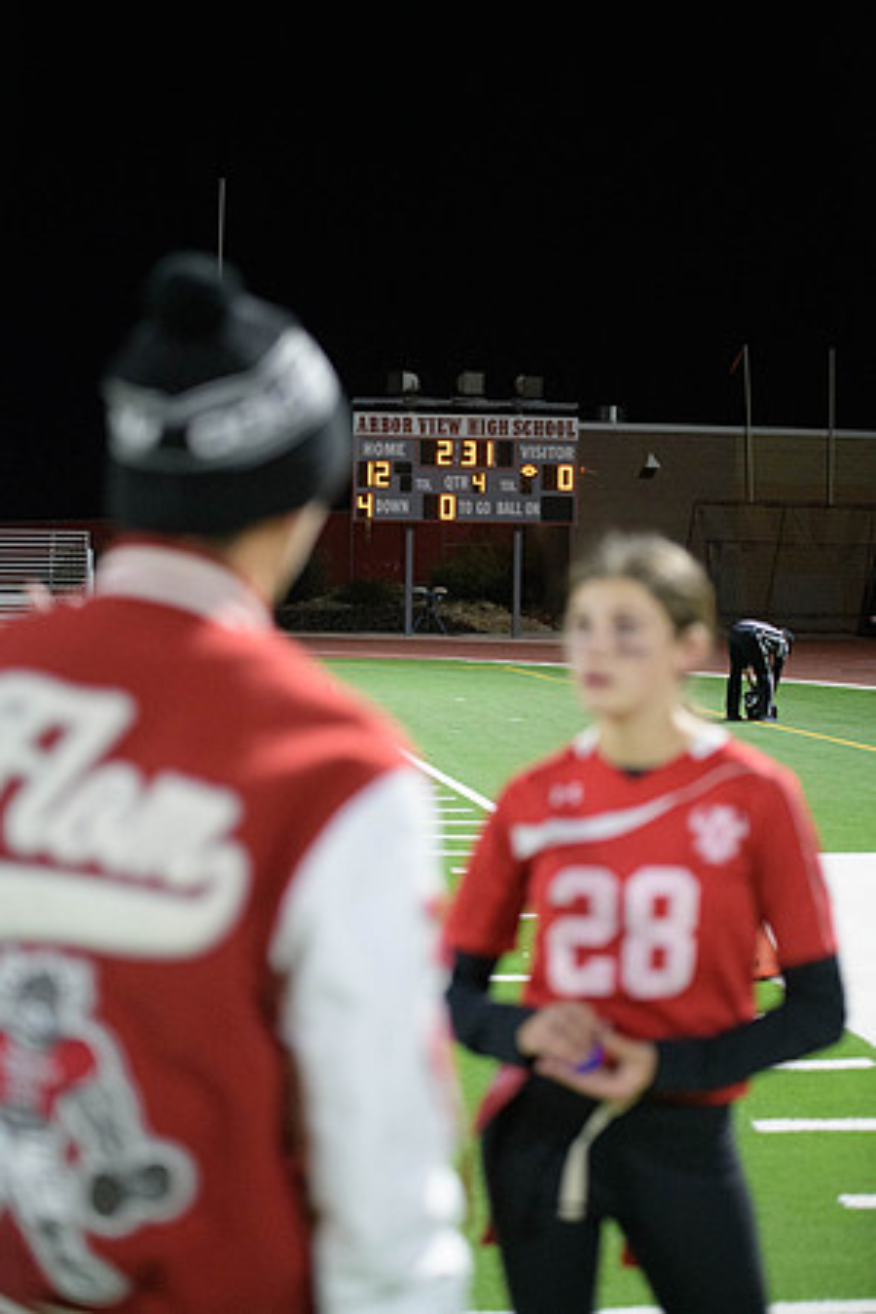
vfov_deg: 28.8
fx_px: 2555
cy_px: 657
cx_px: 438
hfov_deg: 19.5
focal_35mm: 70
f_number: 2.8
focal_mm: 70
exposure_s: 1/640
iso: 9000
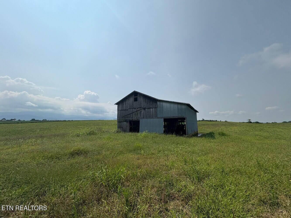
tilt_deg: +6.9
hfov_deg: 102.1
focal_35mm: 14
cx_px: 146
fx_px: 118
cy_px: 109
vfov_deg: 85.7
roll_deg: +0.2
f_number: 2.2
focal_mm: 2.22
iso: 50
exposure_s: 1/5263
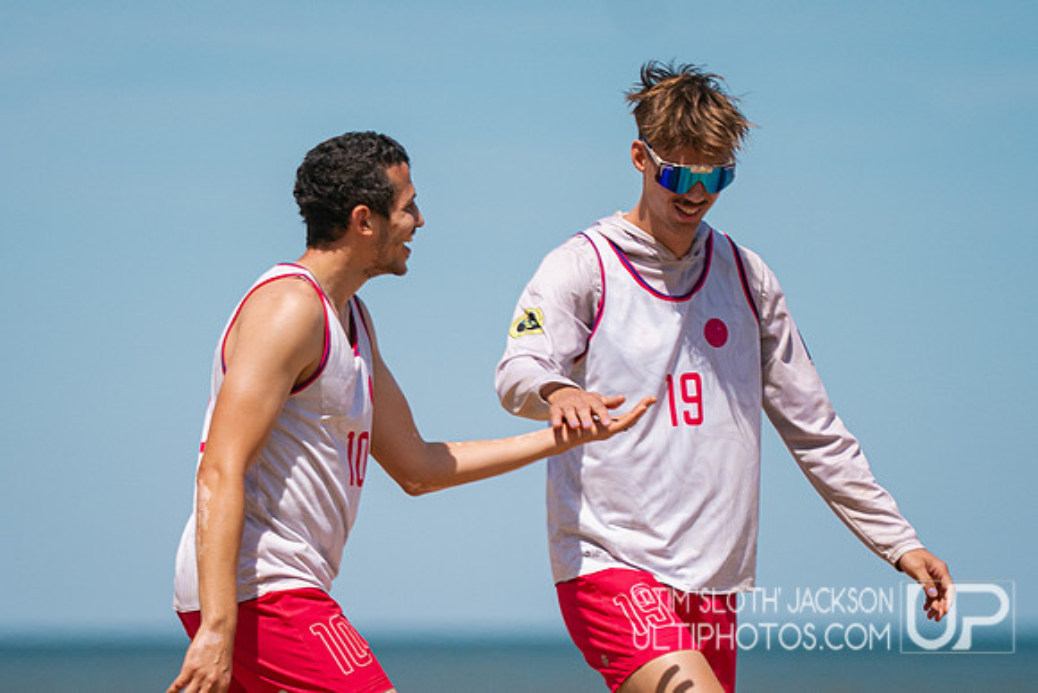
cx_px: 460
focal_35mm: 384
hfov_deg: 5.4
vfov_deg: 3.6
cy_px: 486
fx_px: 11074
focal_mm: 200
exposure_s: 1/10000
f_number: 2.8
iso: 400
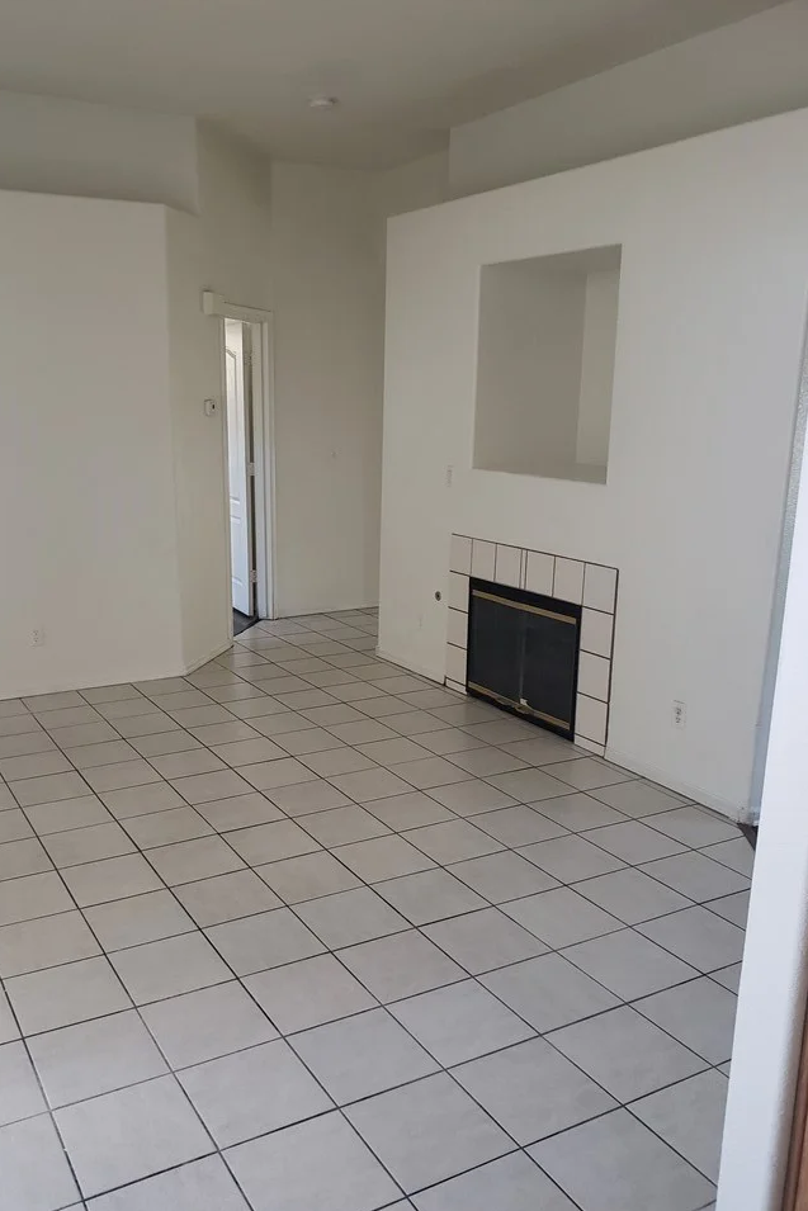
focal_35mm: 29
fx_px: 976
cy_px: 639
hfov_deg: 44.8
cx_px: 341
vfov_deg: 63.6
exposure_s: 1/40
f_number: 2.4
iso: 250
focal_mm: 4.3
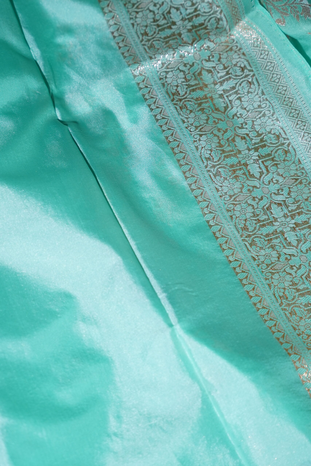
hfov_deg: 14.1
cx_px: 156
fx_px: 1257
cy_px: 233
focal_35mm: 97
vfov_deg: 21.0
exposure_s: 1/200
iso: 250
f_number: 2.8
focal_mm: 64.8
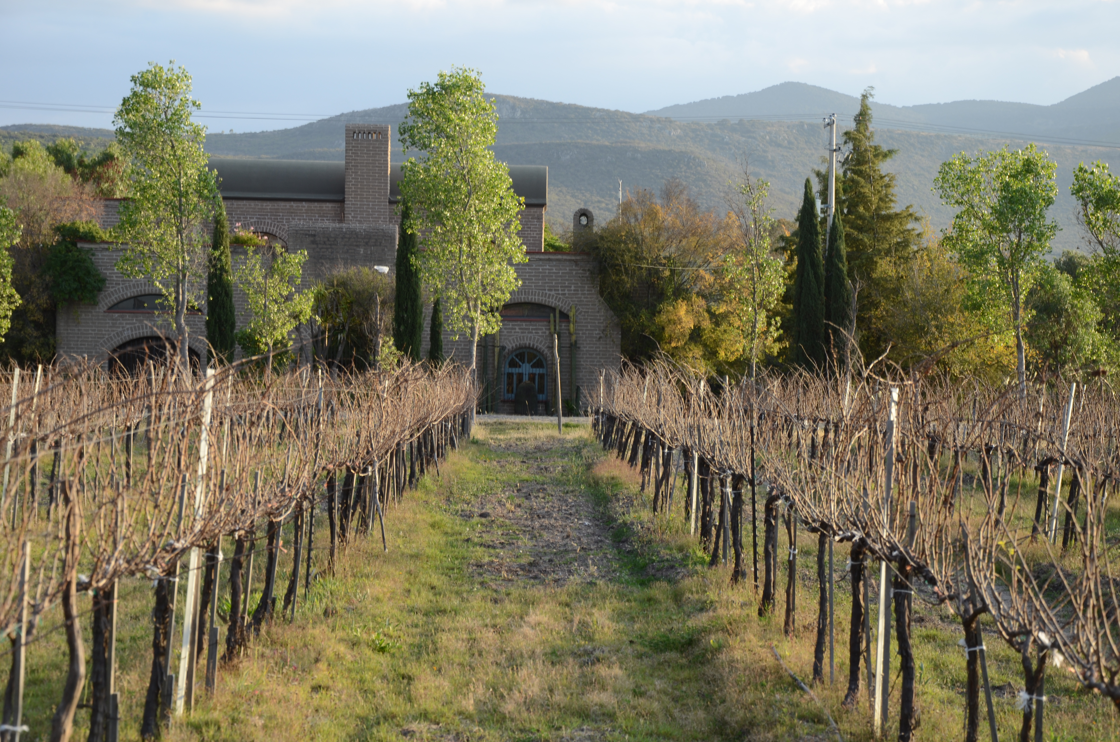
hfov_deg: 22.0
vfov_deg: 14.6
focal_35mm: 93
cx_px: 560
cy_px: 371
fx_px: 2887
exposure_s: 1/40
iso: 100
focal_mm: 62
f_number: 11
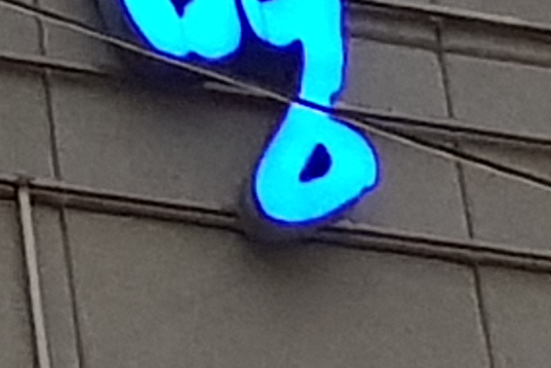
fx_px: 3107
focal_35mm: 203
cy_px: 183
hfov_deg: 10.0
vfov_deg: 6.8
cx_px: 613
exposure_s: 1/30
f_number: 1.7
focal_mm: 4.2
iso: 250
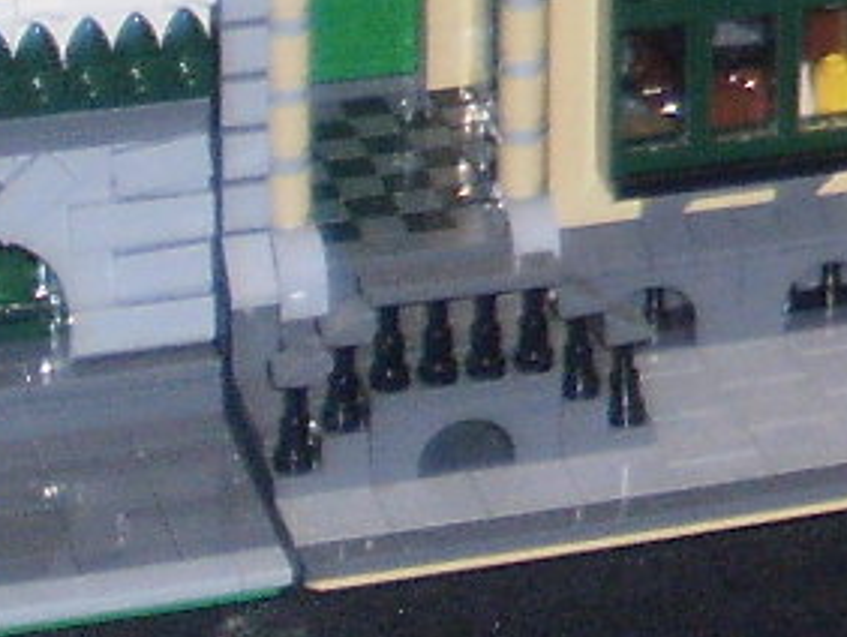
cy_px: -589
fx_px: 4996
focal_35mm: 204
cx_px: 2364
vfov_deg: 7.1
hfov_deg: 8.4
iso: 125
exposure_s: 1/30
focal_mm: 6.3
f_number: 3.1
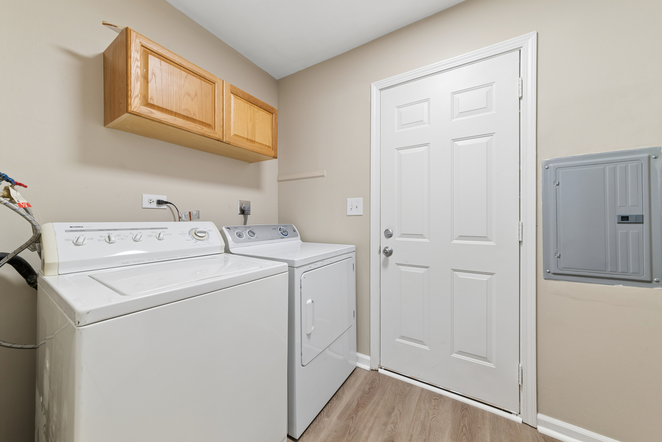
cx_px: 331
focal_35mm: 12
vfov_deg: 90.0
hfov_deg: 112.6
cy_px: 221
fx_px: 221
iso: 160
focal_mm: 12
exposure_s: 1/8
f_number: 10
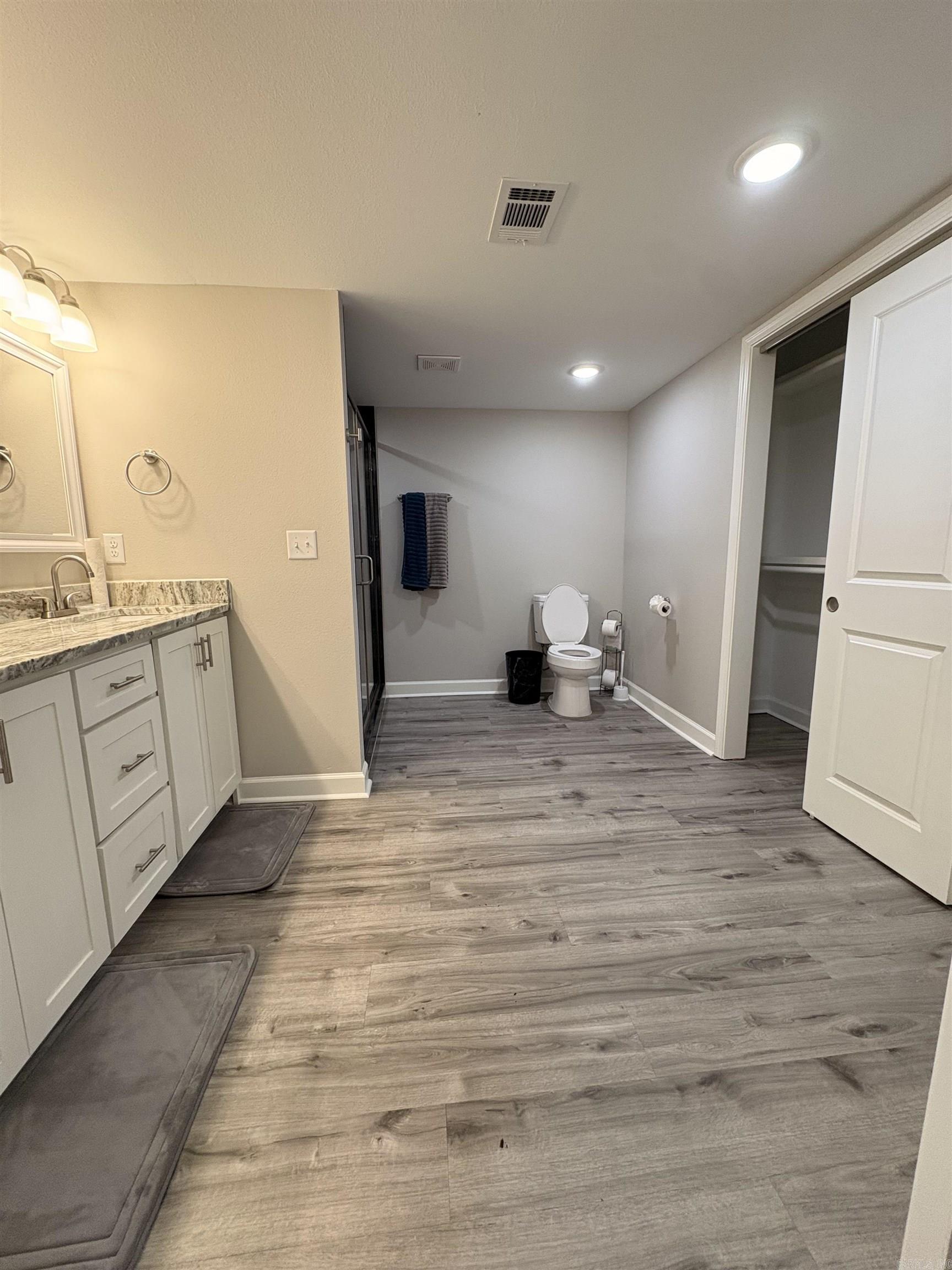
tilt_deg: -8.4
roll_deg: +1.5
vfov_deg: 102.1
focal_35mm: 14
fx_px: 513
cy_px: 635
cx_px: 476
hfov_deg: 85.7
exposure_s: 1/120
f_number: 2.2
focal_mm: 2.22
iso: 250
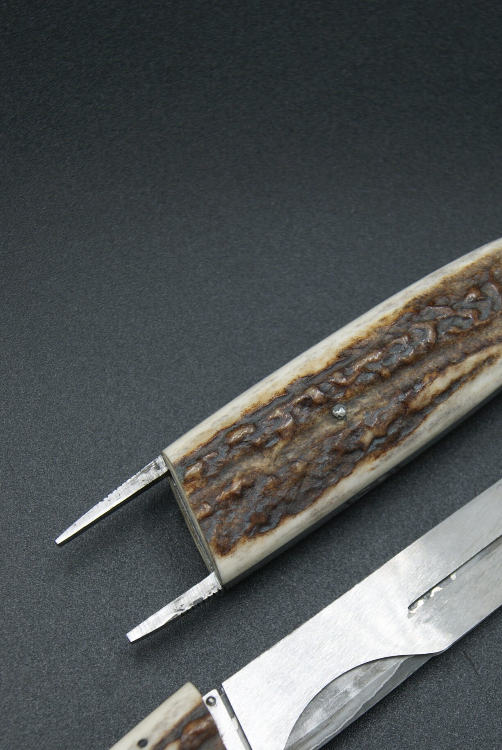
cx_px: 331
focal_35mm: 63
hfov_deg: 21.5
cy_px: 512
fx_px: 1314
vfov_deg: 31.6
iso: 100
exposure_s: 1/60
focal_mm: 30
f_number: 5.6
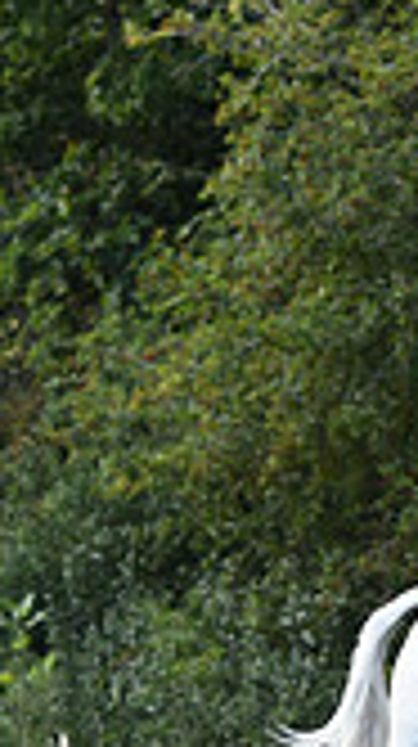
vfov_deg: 4.4
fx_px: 9764
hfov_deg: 2.4
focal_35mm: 494
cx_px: 962
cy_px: 540
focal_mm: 135
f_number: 5
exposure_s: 1/800
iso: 900
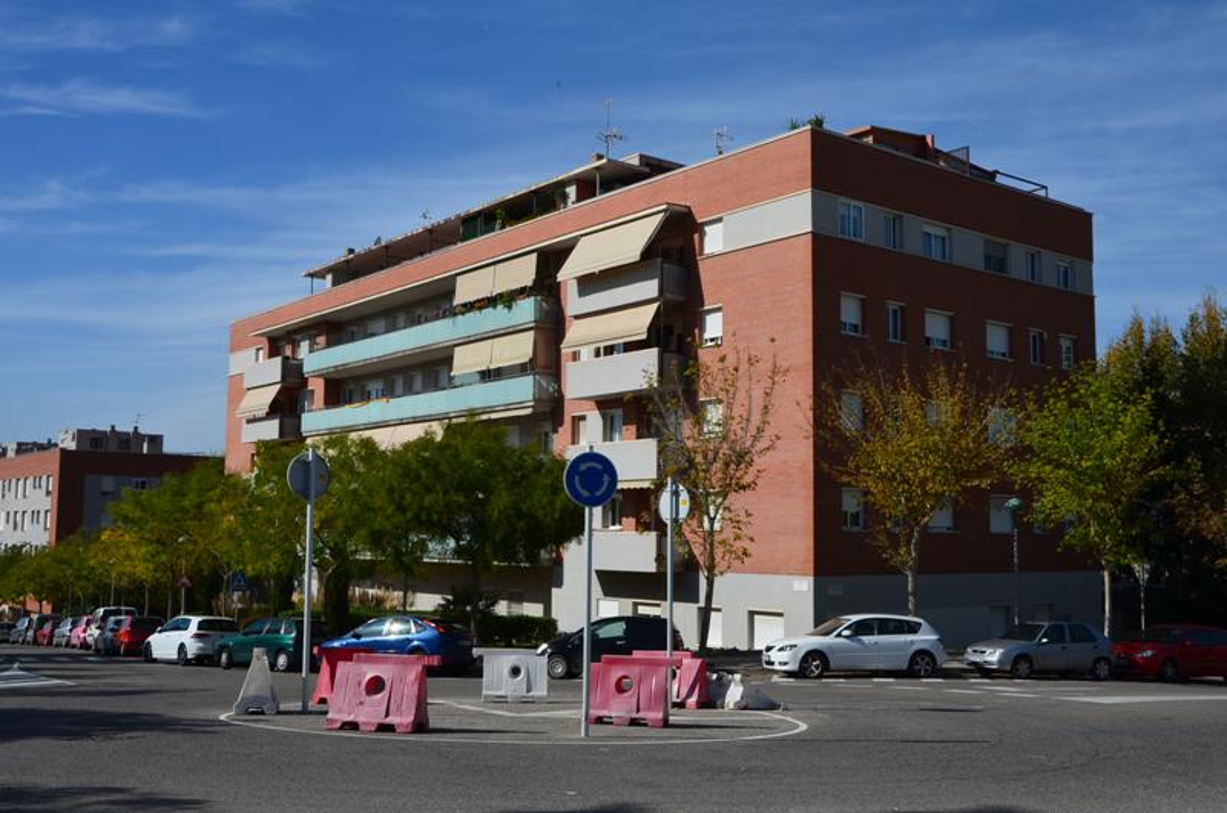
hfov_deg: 53.2
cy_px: 406
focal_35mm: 36
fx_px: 1225
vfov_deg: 36.7
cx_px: 614
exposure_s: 1/200
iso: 100
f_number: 13
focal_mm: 24
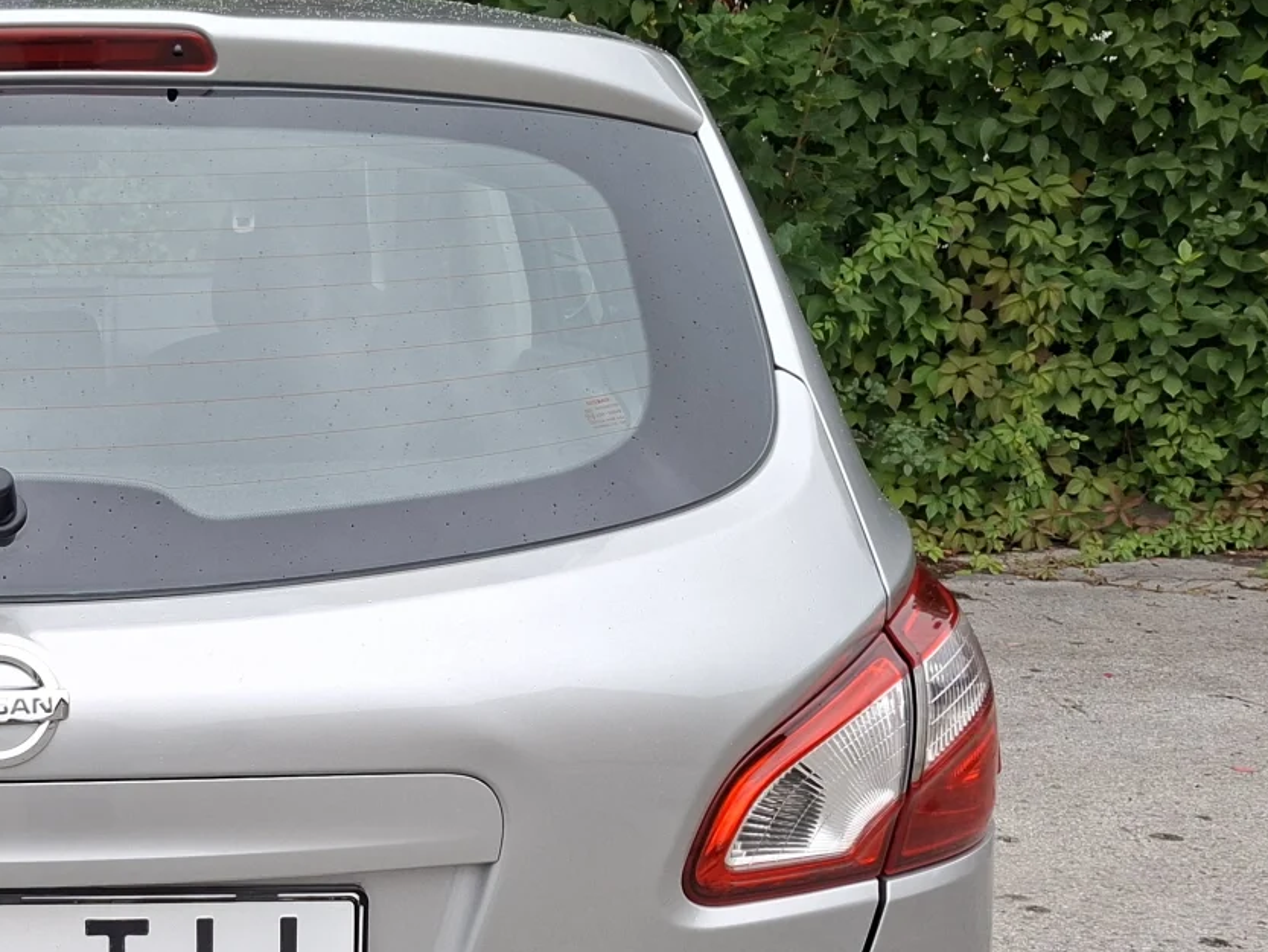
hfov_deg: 33.8
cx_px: 79
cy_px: 746
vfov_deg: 27.1
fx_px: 1942
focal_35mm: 53
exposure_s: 1/120
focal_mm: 5.54
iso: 40
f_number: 1.8
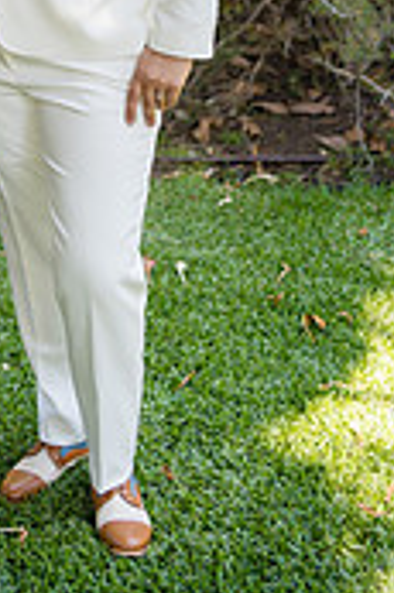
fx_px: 1497
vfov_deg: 20.7
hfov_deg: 14.5
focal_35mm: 91
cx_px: -82
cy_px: -147
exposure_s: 1/320
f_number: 2.2
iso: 160
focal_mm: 35
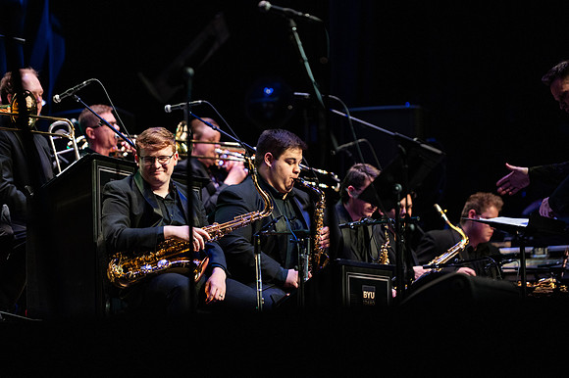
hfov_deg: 11.1
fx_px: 2922
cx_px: 284
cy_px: 189
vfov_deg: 7.4
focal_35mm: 185
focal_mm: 185
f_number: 2.8
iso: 3200
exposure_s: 1/320
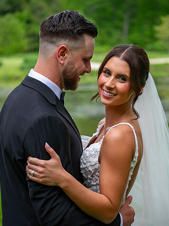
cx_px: 102
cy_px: 113
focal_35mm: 102
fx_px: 664
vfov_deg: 19.3
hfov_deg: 14.5
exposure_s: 1/1000
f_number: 3.2
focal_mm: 70
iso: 400
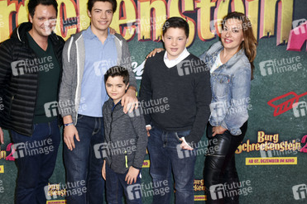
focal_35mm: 62
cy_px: 87
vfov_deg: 21.9
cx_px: 126
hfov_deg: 32.3
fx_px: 528
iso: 640
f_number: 6.3
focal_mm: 34
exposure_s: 1/160
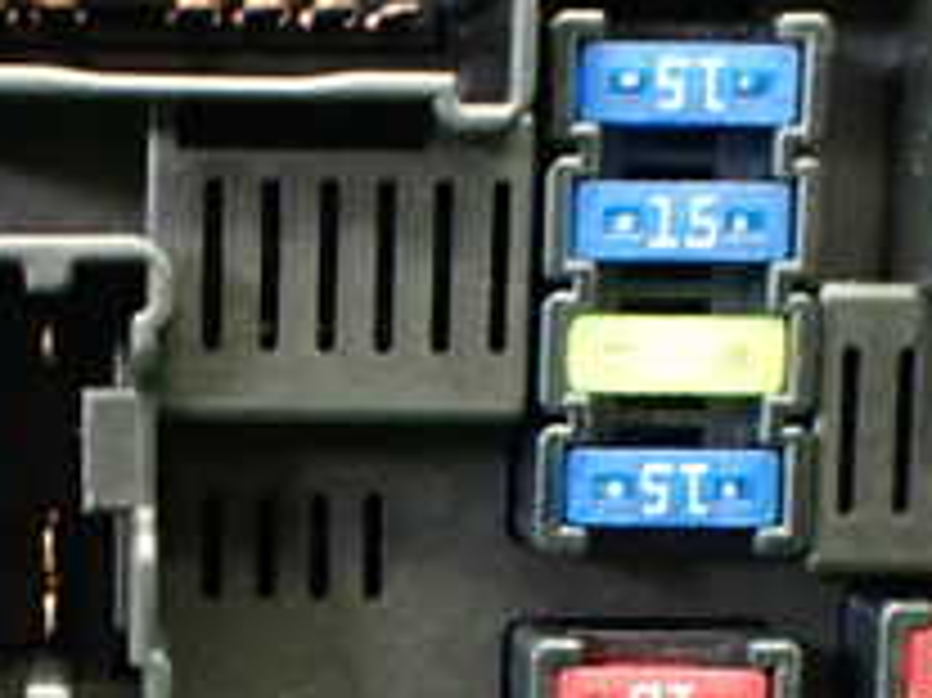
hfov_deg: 22.1
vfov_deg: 16.7
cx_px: 153
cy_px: 648
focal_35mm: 87
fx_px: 2341
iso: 800
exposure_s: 1/30
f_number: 2.3
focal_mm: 5.4
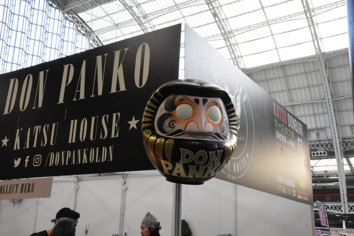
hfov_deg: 46.4
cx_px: 177
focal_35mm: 42
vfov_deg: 31.9
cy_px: 118
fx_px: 413
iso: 8000
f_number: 22
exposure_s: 1/100
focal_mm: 28
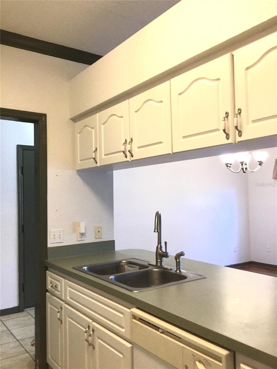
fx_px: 331
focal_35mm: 31
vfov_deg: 58.4
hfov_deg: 45.4
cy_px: 184
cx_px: 138
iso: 100
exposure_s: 1/30
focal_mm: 3.3
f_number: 2.4
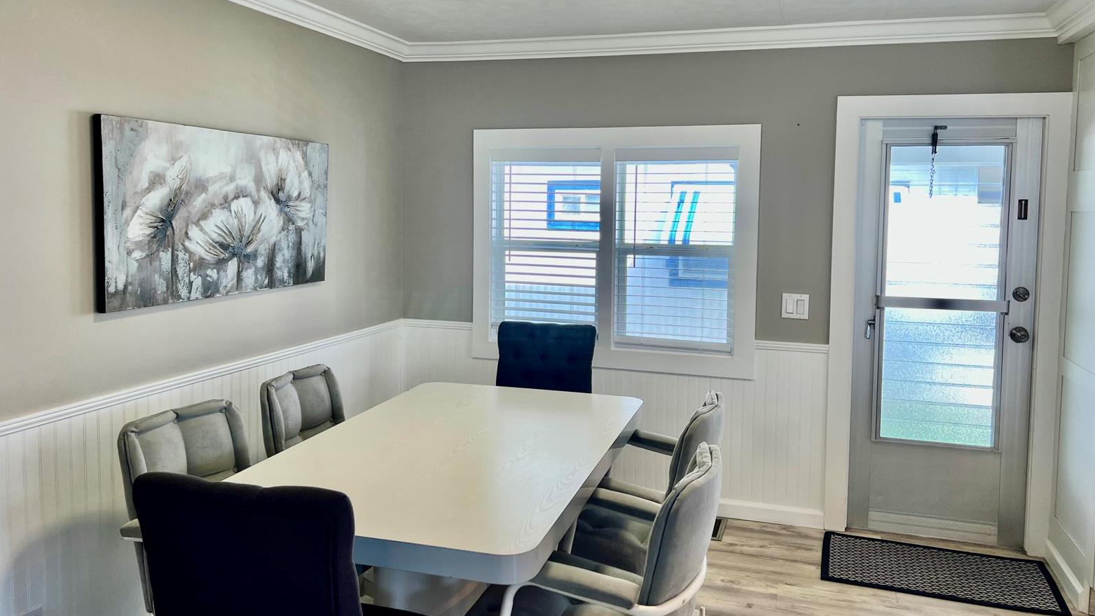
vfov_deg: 40.0
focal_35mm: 29
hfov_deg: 66.1
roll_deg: -0.5
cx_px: 544
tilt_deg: -3.5
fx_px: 842
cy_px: 244
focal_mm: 5.7
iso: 40
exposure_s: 1/194
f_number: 1.5
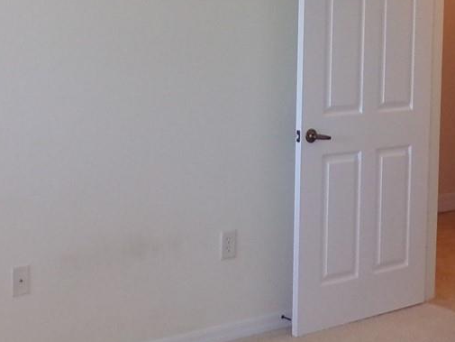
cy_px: 42
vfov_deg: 19.1
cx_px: 307
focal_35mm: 76
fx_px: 999
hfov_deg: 25.5
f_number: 3
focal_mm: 4.3
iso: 200
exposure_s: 1/34
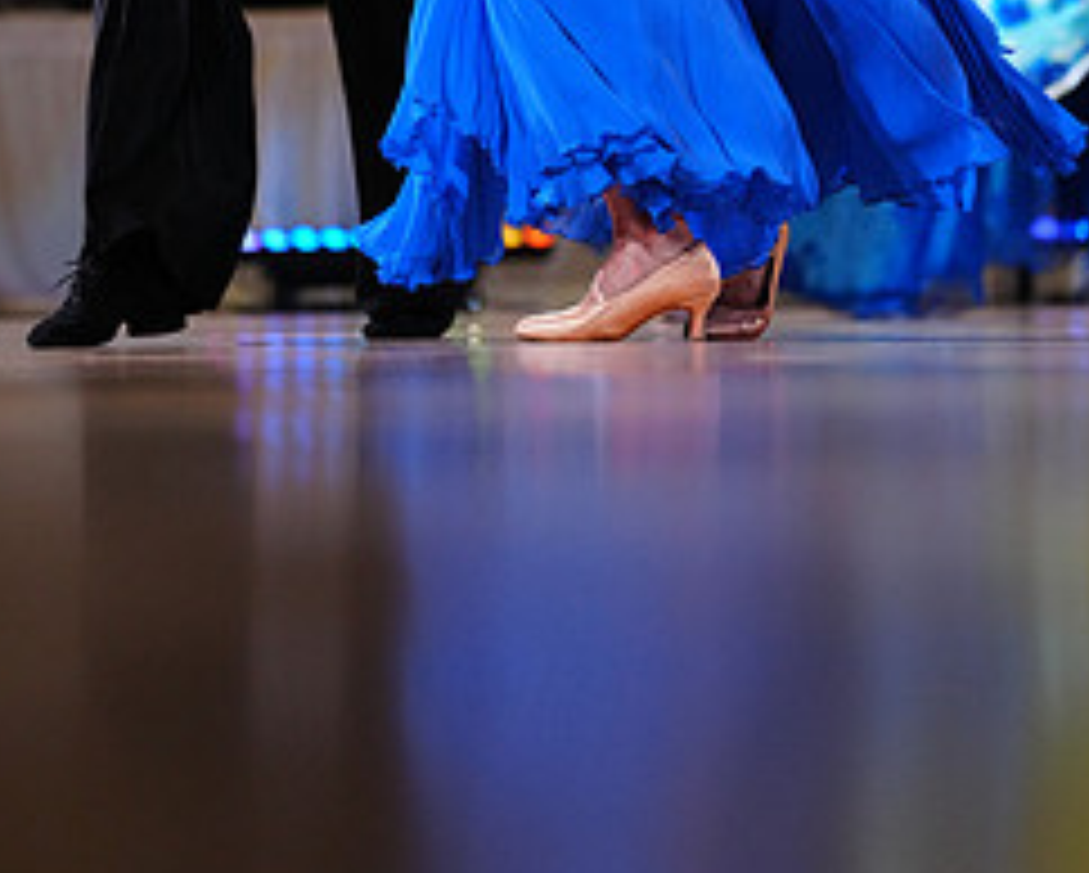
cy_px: -364
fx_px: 11096
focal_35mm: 344
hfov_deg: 5.6
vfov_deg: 4.5
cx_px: 727
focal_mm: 153
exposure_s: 1/400
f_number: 2.8
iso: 2000
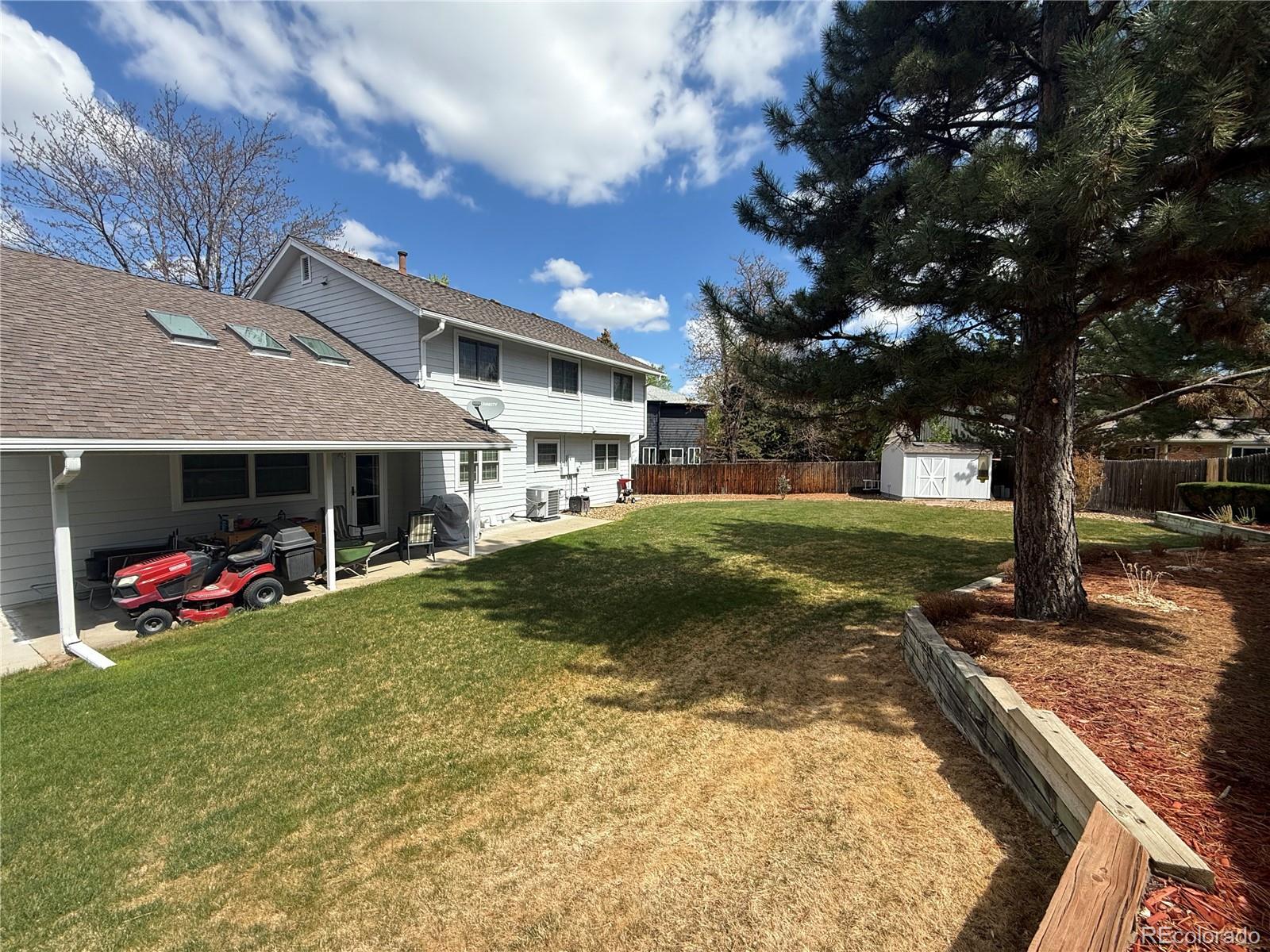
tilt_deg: -2.9
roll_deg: -0.7
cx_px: 635
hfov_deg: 102.1
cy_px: 476
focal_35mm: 14
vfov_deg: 85.7
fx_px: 514
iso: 50
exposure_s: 1/1613
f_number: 2.2
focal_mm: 2.22
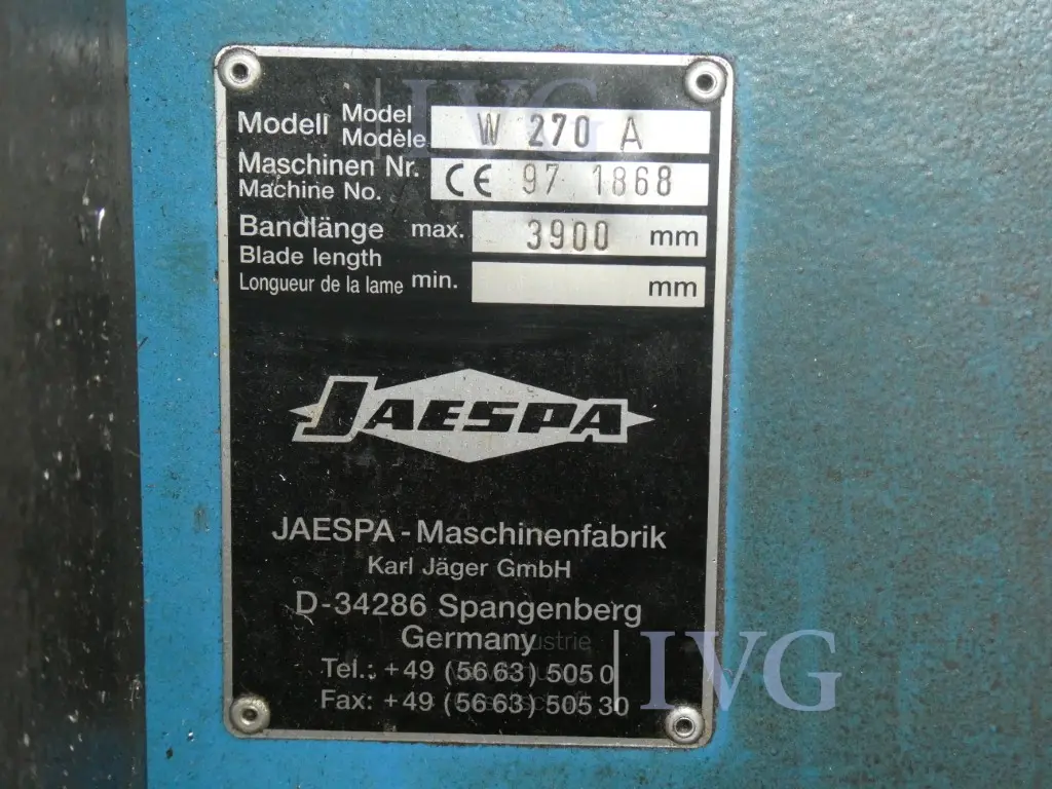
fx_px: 2401
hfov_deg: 24.7
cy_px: 394
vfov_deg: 18.7
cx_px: 526
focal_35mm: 79
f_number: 4.7
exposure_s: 1/60
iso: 800
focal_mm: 14.1
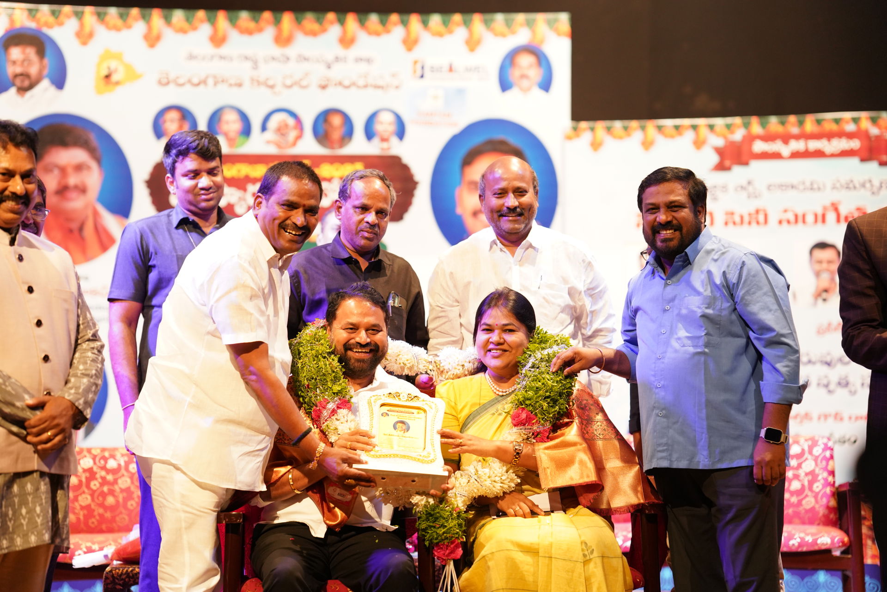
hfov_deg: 23.9
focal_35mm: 85
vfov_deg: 16.1
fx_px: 2095
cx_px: 444
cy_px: 296
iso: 1600
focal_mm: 85
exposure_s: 1/160
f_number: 2
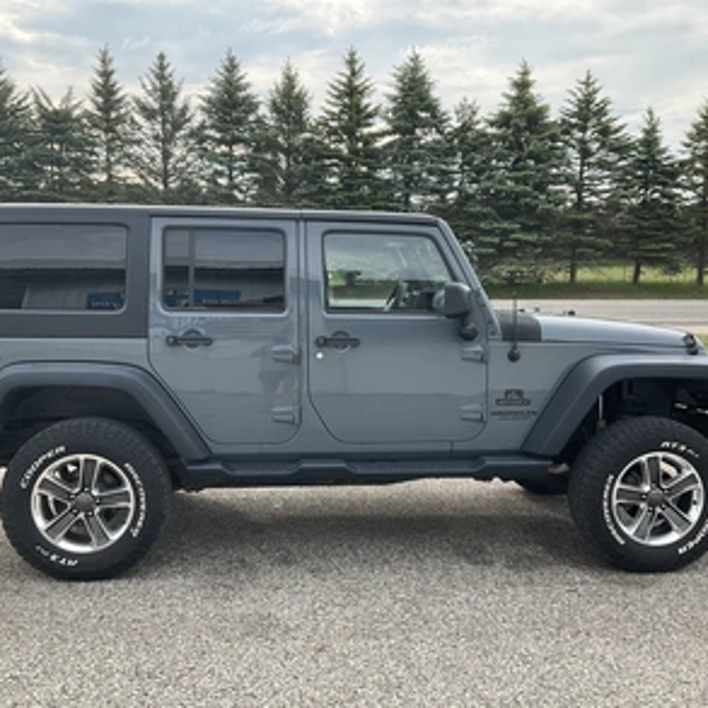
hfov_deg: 47.2
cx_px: 346
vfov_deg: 47.2
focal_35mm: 35
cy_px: 358
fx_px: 810
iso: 25
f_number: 1.8
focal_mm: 3
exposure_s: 1/545
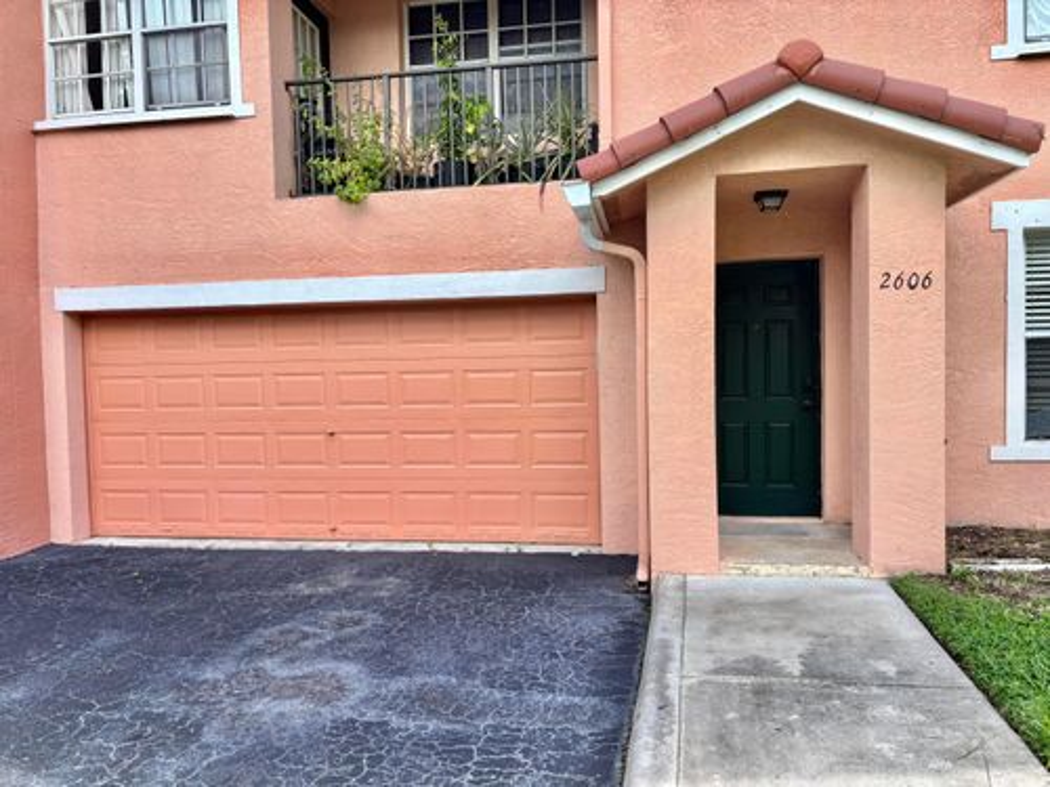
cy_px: 394
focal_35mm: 26
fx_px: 789
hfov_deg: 67.3
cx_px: 525
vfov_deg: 53.1
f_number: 1.6
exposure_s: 1/1092
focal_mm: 5.96
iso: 50
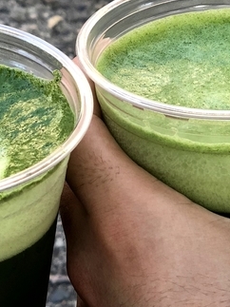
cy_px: 68
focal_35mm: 165
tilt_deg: -28.6
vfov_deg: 11.9
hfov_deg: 9.0
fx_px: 1463
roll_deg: -1.1
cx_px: 91
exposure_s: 1/60
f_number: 2.4
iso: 16
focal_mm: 6
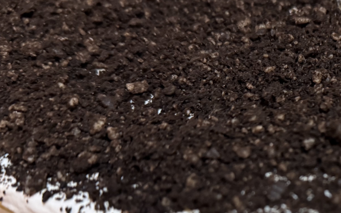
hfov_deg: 31.8
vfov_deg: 21.2
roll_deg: +1.2
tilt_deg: -39.1
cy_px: 187
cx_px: 326
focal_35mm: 60
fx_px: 558
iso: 640
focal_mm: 6.76
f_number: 1.78
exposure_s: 1/40
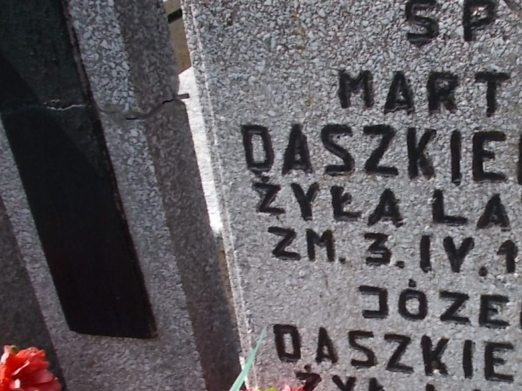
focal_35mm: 53
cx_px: 438
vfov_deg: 27.4
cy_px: 261
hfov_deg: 34.7
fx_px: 799
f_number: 8
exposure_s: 1/125
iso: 80
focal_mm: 4.6
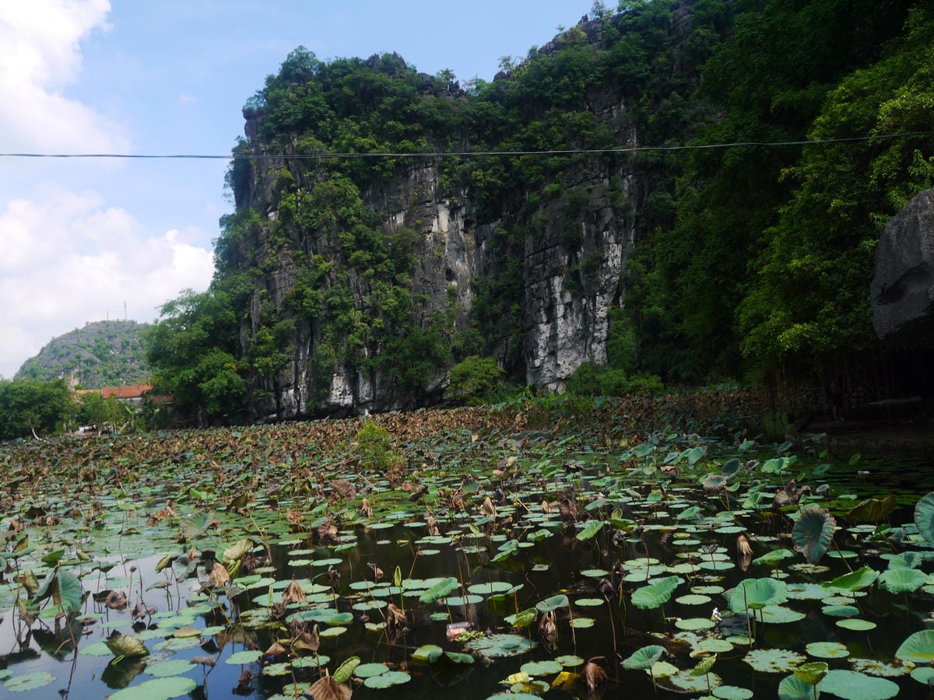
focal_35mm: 28
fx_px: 755
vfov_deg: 49.7
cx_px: 467
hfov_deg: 63.4
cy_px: 350
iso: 160
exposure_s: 1/320
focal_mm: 14
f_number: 7.1
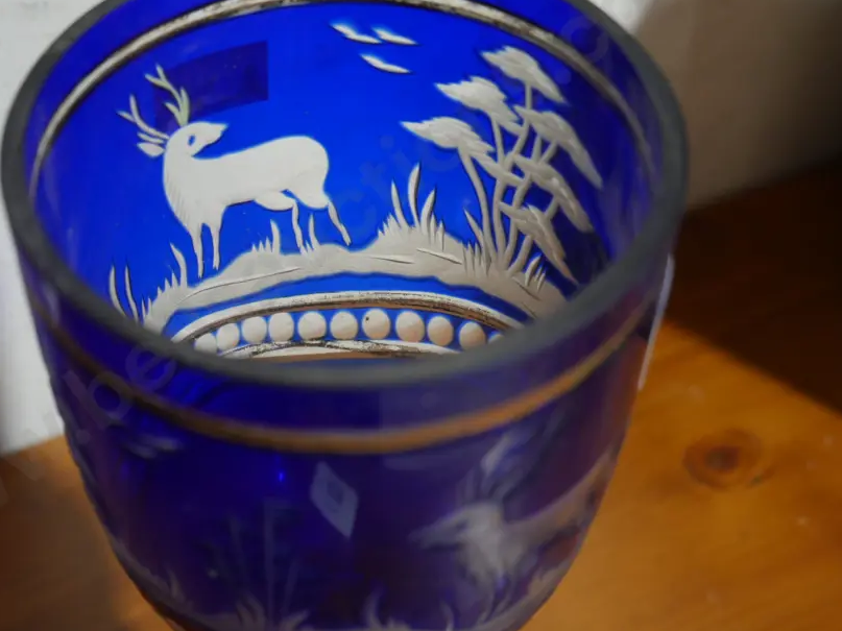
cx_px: 316
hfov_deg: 29.3
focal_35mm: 66
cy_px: 240
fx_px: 1605
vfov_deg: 22.2
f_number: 5.3
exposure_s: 1/60
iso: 1250
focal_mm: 26
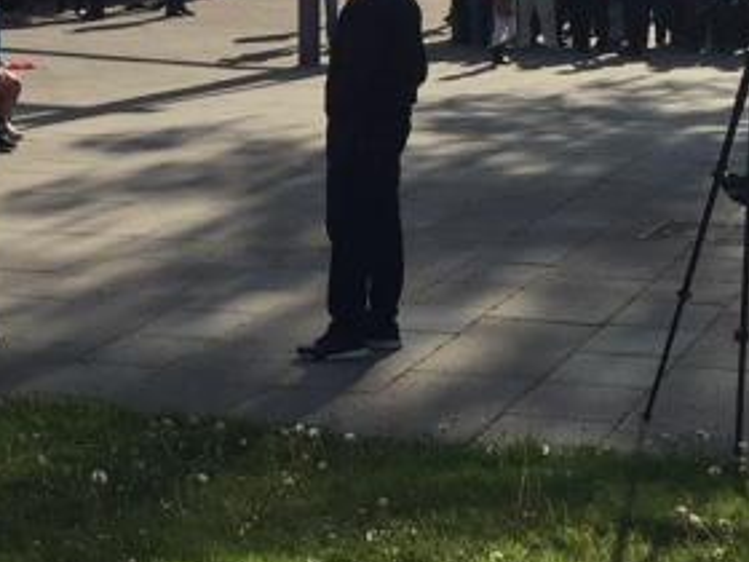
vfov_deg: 13.7
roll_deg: +0.8
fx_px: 2294
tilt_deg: -1.2
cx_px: -246
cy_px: -37
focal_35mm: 106
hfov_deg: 17.3
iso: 32
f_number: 2.2
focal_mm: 4.15
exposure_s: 1/2639
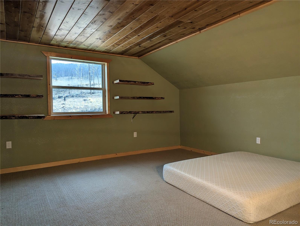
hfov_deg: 71.5
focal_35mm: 24
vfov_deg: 56.9
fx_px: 208
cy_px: 113
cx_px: 150
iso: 47
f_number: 1.85
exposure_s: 1/189
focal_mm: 6.81
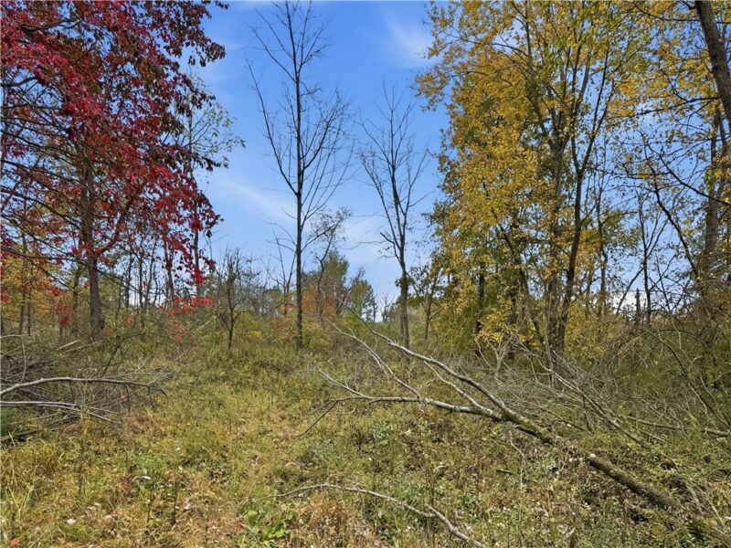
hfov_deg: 71.6
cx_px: 366
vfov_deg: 56.8
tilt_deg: +7.8
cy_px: 274
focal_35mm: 24
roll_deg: -2.2
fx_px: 507
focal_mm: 6.8
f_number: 1.8
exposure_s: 1/2833
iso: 80
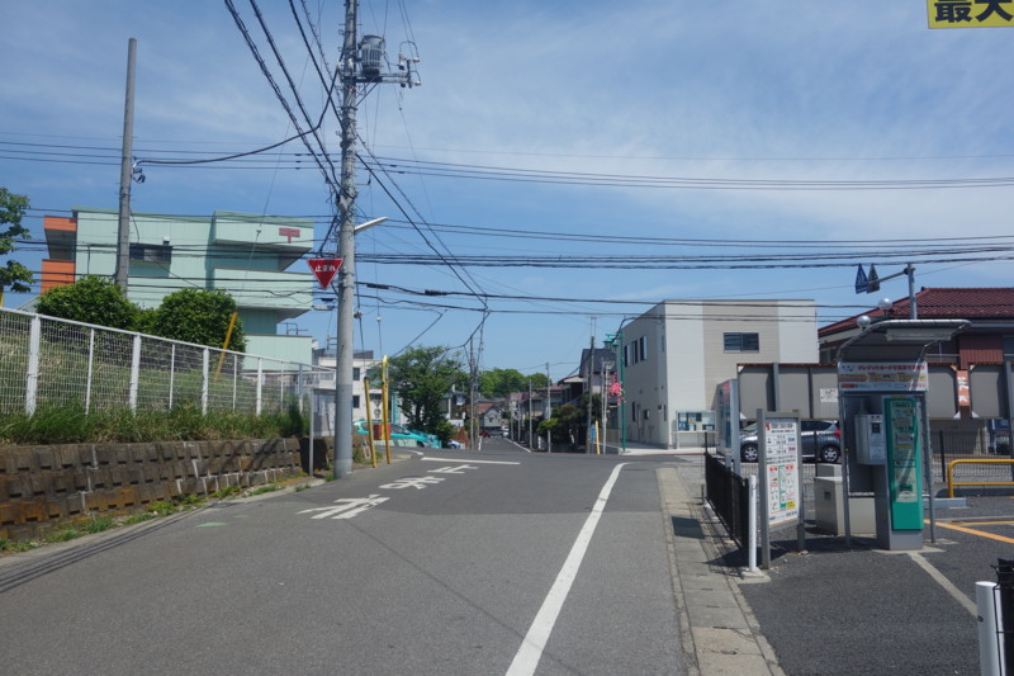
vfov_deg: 46.4
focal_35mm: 28
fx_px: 788
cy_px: 338
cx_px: 507
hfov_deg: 65.5
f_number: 5.6
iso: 125
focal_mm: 10.4
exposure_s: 1/800
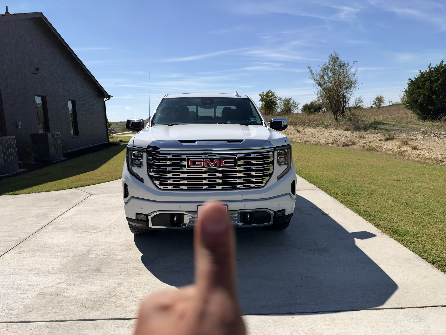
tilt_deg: -8.2
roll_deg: +3.2
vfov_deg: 56.8
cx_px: 223
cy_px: 168
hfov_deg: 71.6
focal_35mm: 24
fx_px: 309
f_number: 1.48
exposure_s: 1/9901
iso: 64
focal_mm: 6.93
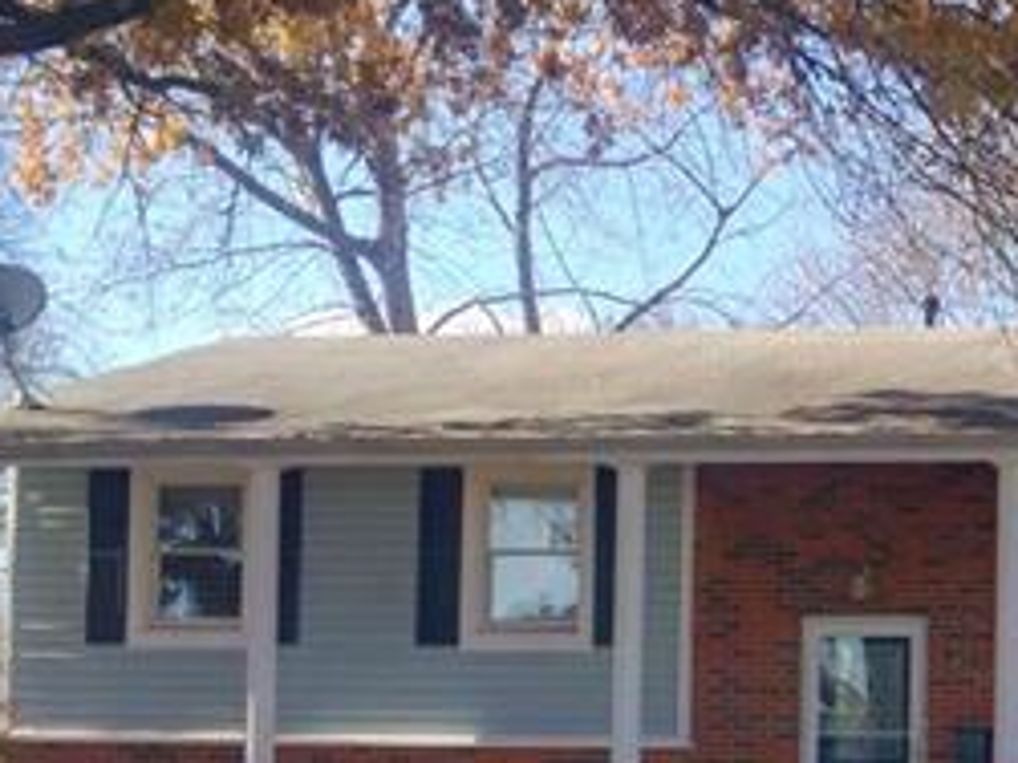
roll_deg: -0.6
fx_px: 2175
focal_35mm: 74
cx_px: 1188
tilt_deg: +1.6
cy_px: 442
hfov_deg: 24.2
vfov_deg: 19.9
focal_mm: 4.15
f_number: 2.2
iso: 25
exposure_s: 1/657
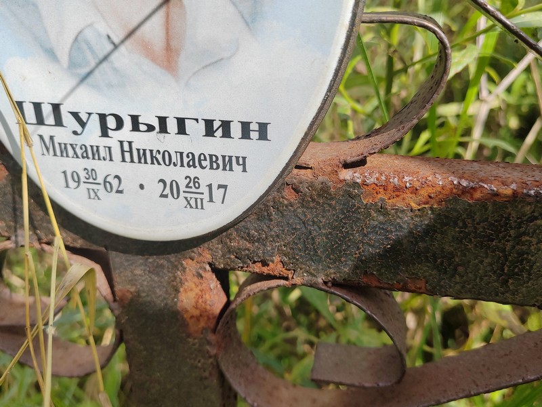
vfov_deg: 46.8
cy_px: 204
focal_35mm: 30
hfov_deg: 60.0
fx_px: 470
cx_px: 271
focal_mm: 5.52
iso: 100
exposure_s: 1/1700
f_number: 1.9
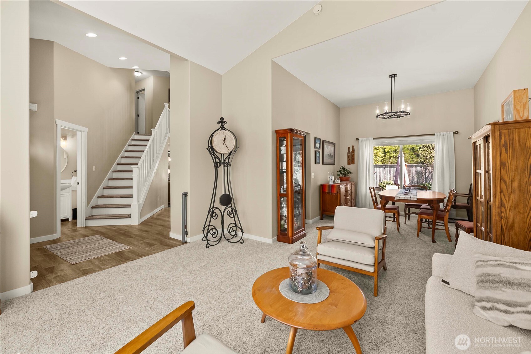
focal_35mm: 14
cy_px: 177
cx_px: 266
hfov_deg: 104.2
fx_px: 207
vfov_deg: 81.3
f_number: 7.1
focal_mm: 14
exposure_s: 1/15
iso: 1000
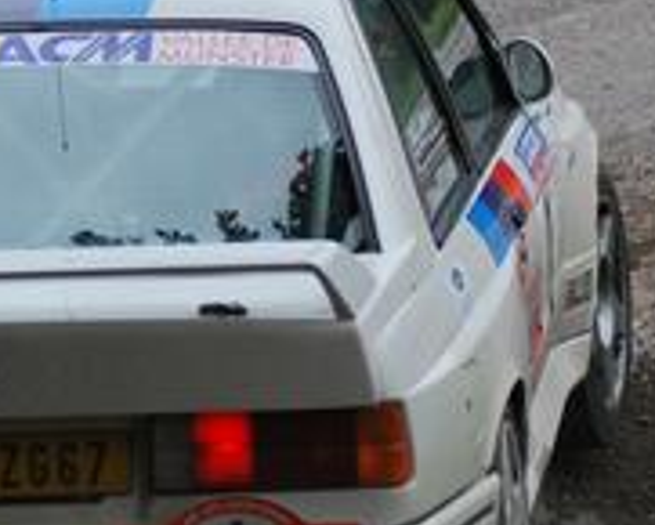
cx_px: 69
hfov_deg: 5.2
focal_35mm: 374
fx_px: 7247
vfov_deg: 4.1
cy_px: 62
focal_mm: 75
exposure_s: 1/500
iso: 320
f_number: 4.5
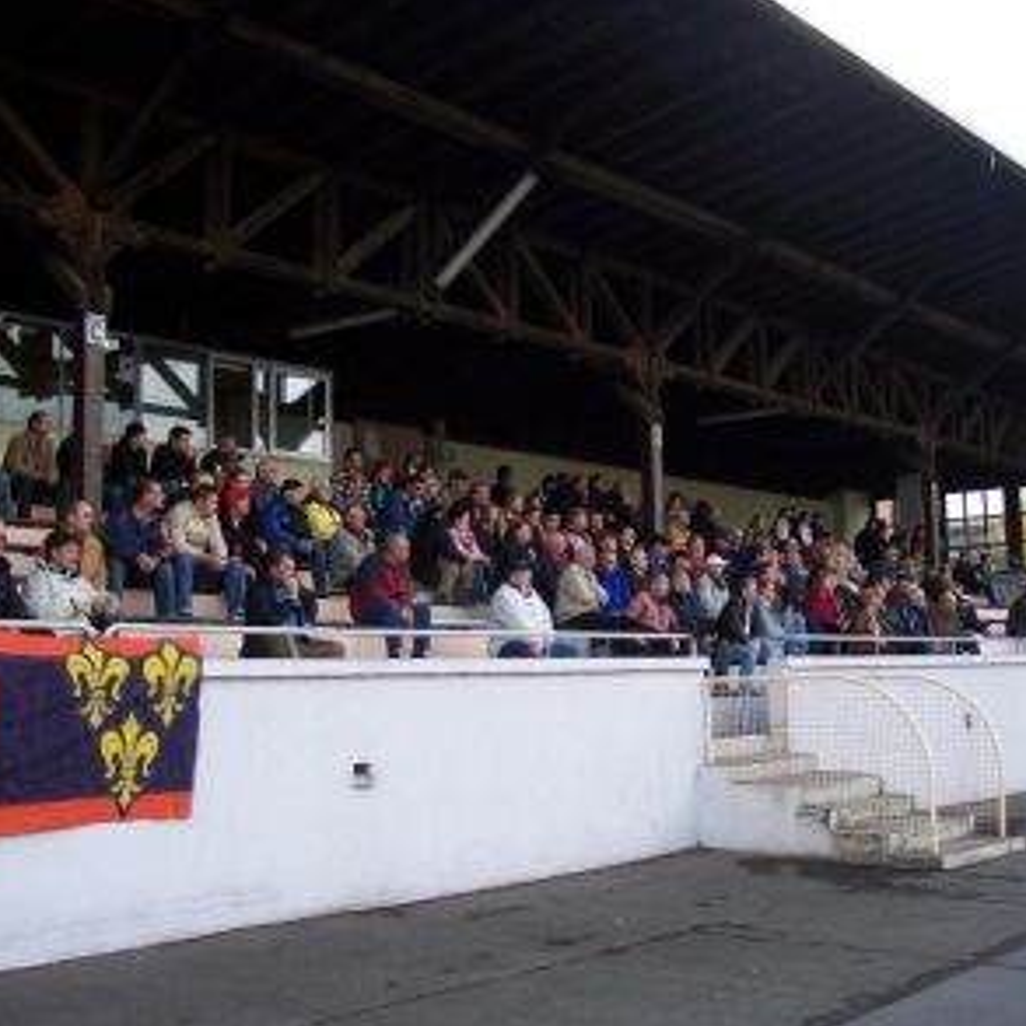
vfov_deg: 36.1
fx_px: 1576
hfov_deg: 36.1
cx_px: 501
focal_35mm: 47
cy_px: 518
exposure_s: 1/125
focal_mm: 8
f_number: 3.4
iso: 100
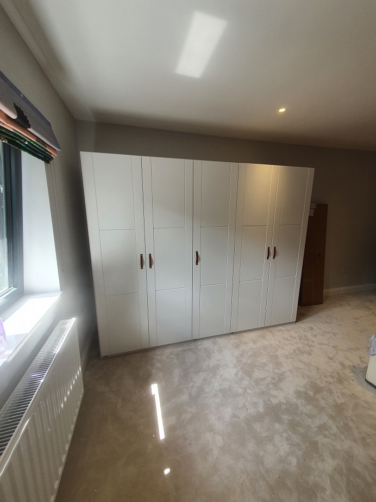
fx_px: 188
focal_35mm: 13
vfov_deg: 106.2
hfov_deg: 89.9
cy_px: 251
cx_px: 188
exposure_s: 1/100
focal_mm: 1.8
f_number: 2.2
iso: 50
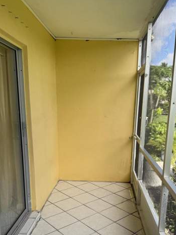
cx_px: 104
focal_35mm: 33
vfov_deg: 54.3
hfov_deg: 42.8
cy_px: 156
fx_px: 224
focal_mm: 6.76
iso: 100
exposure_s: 1/1192
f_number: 1.78
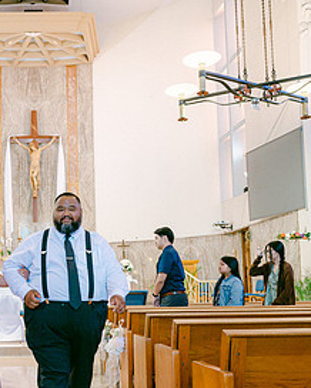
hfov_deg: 30.3
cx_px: 41
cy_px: 244
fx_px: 552
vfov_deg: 38.5
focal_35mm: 48
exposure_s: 1/125
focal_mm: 24
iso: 2200
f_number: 4
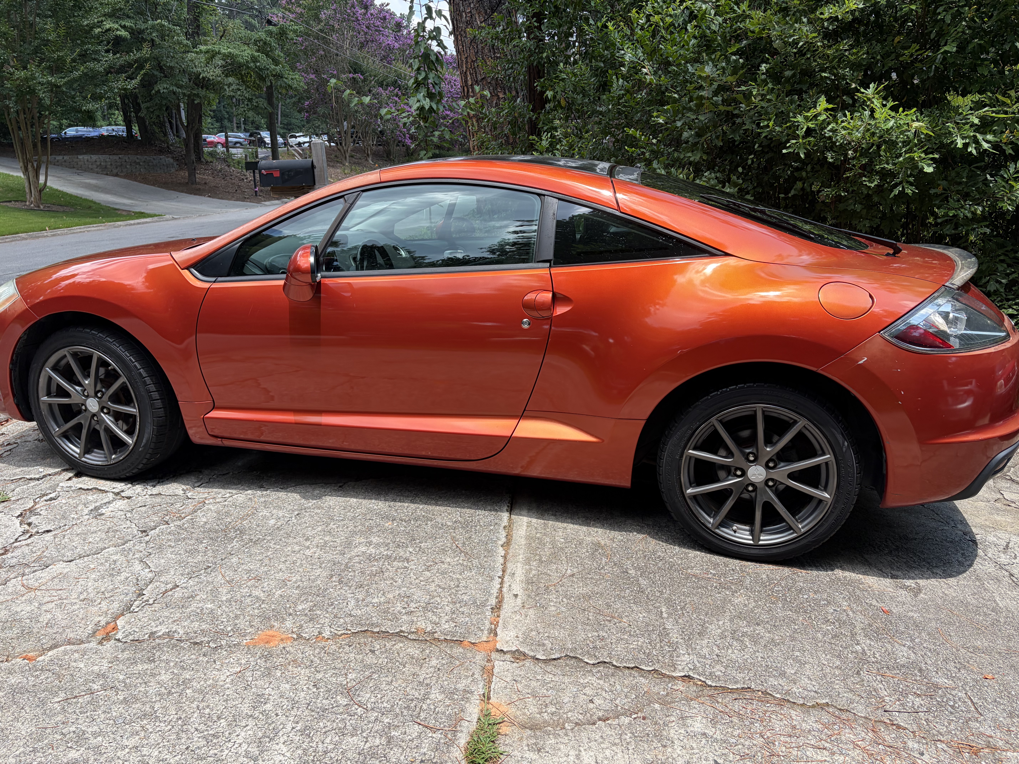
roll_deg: +3.0
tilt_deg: -14.8
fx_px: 765
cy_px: 382
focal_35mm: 26
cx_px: 510
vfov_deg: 53.1
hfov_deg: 67.3
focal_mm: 5.96
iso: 50
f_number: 1.6
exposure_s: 1/861
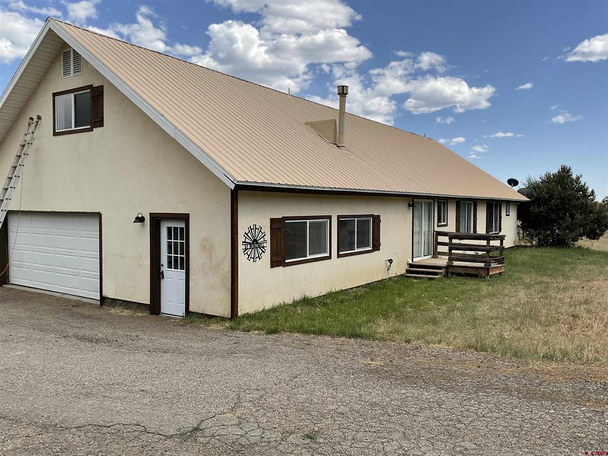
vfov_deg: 48.2
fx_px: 509
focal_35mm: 29
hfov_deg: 61.7
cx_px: 304
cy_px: 228
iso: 16
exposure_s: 1/1786
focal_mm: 3
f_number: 1.8
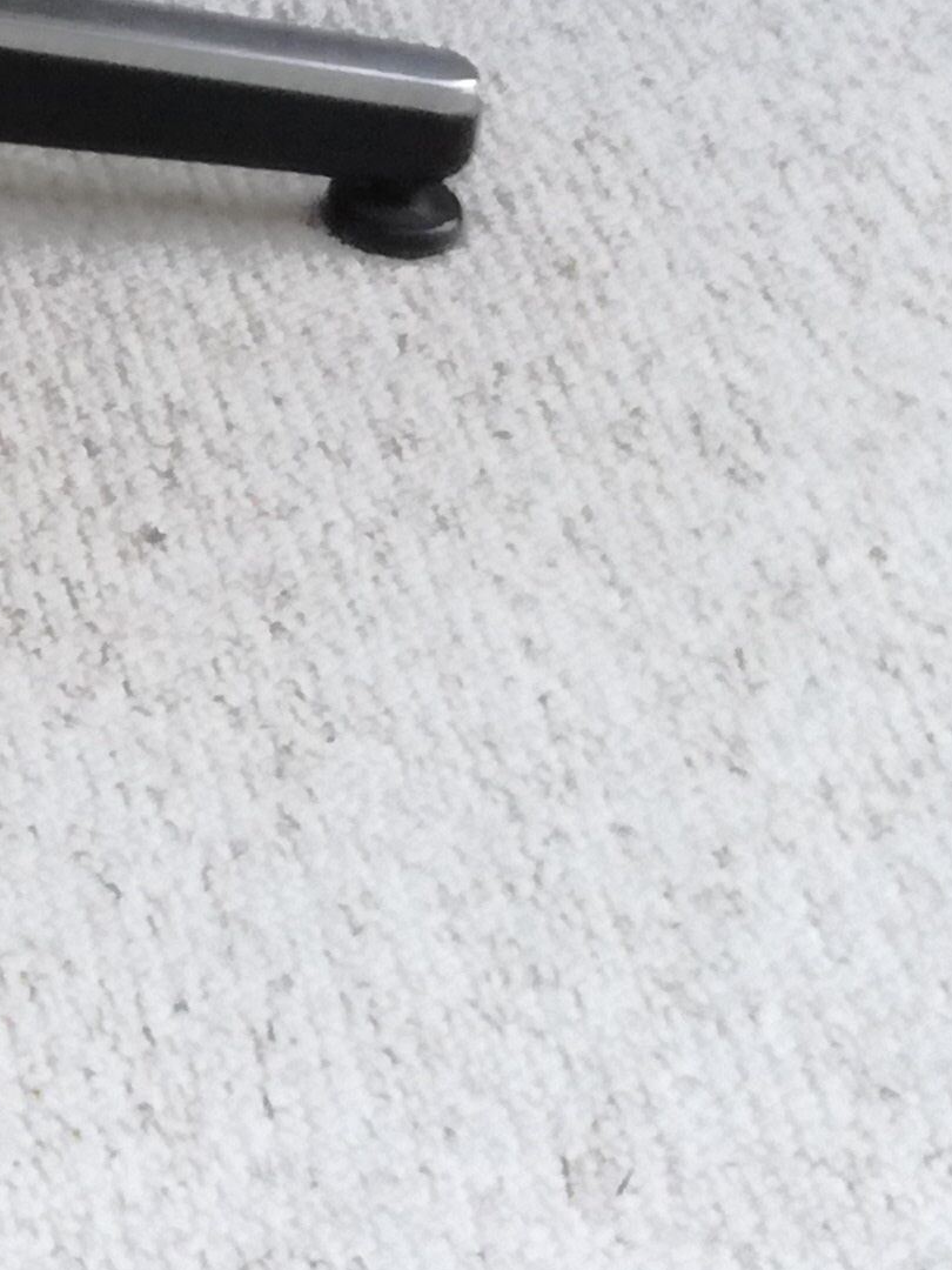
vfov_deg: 15.7
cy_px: -1112
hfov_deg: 12.8
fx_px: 3814
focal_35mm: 104
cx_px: -799
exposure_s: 1/120
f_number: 2
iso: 80
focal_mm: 3.79
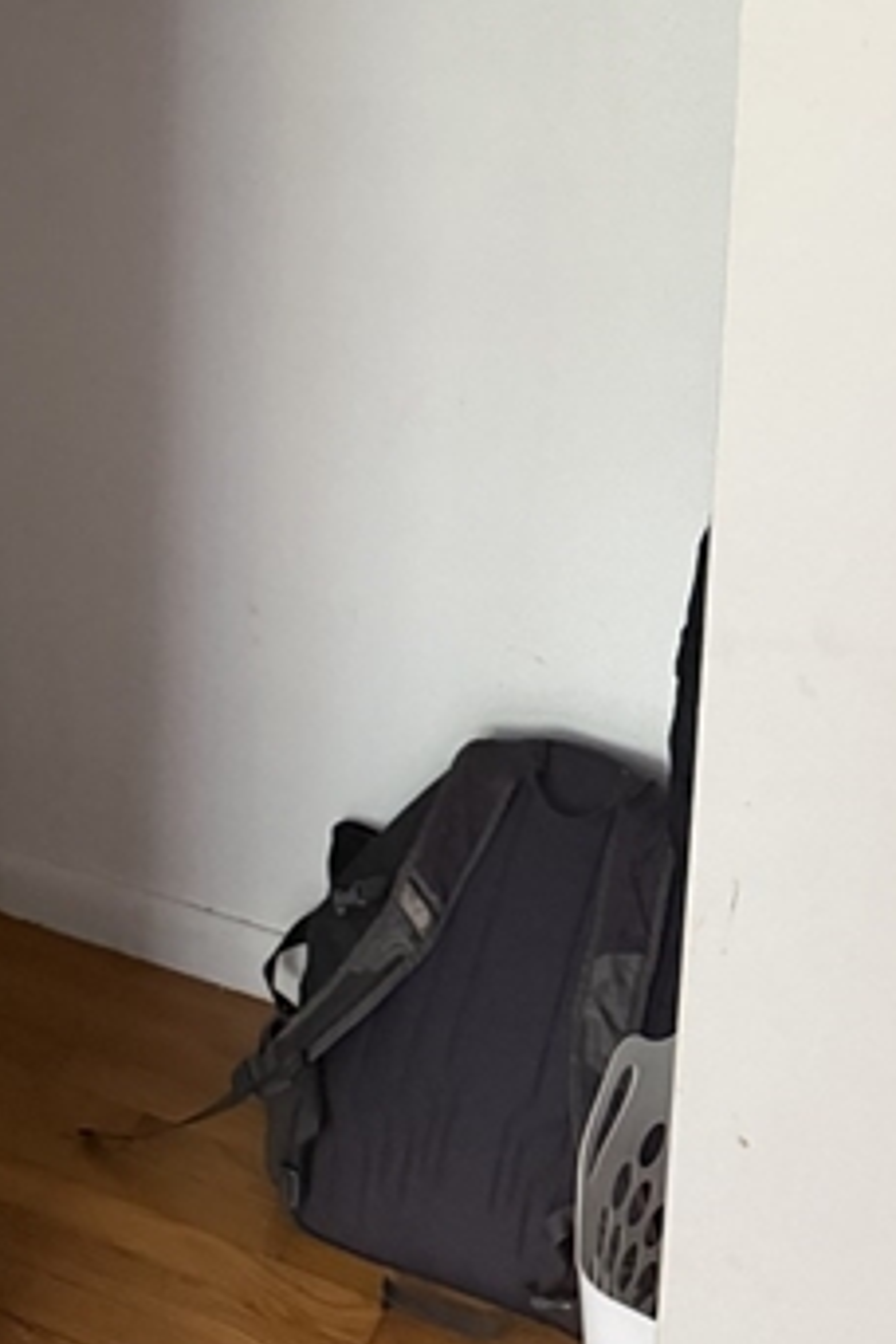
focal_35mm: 56
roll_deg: -1.3
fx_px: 2091
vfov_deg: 32.9
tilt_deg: -10.9
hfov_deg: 23.2
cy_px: 20
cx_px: 12
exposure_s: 1/60
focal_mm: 6.76
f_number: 1.78
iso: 800
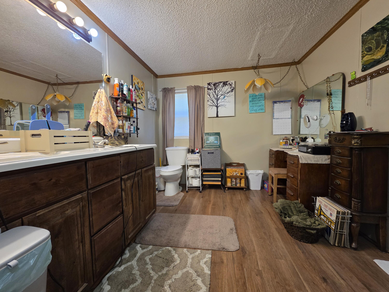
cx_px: 194
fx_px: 146
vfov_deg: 89.9
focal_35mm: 13
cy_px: 146
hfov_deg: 106.2
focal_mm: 2.2
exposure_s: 1/120
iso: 250
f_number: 1.9
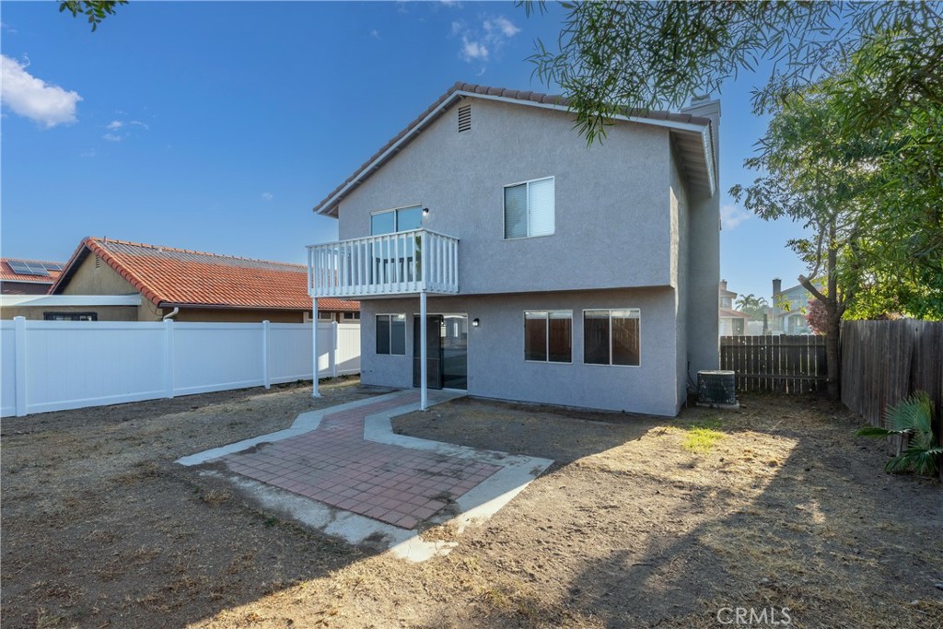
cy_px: 314
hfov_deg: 96.7
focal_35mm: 16
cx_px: 472
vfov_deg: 73.8
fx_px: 419
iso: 400
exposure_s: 1/350
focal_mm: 16
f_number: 9.5
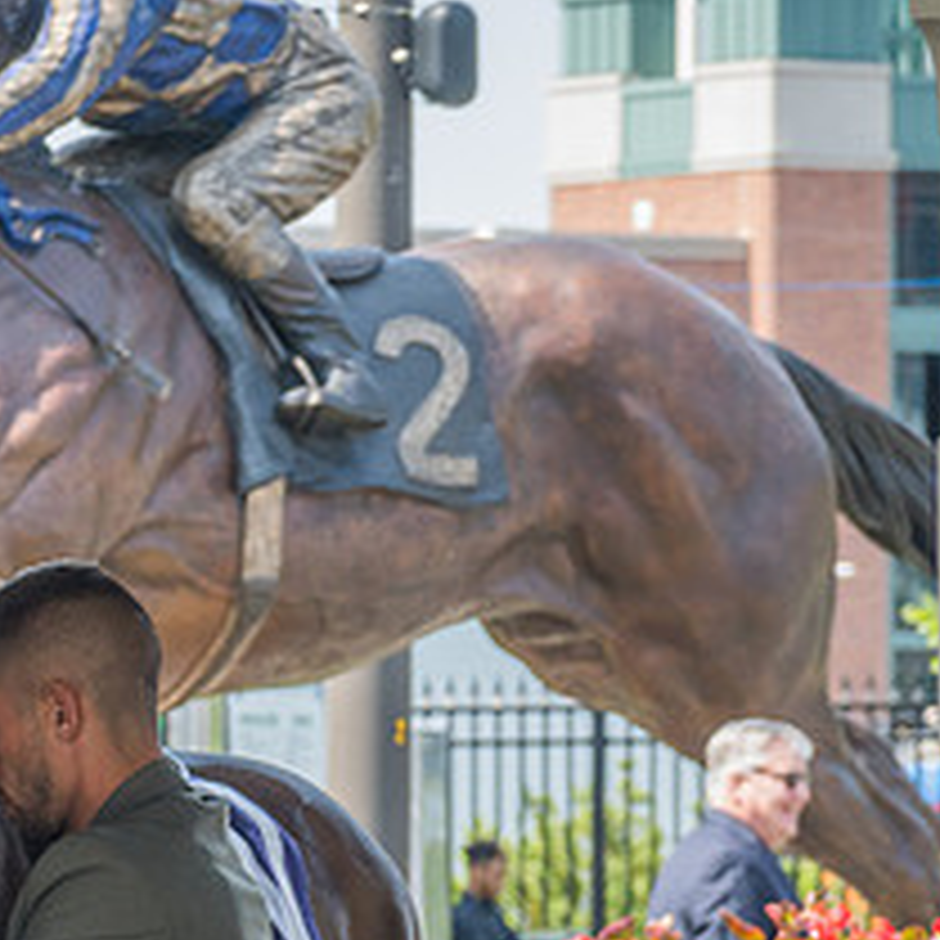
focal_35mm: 471
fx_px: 14470
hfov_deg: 3.7
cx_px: -36
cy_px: 645
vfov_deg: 3.7
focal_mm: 72
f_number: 4.5
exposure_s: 1/200
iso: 100
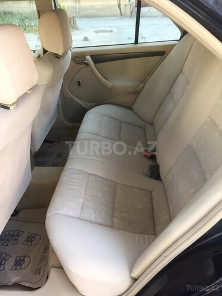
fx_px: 248
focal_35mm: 29
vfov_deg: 61.7
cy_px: 148
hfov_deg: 48.2
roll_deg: +1.8
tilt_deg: -30.7
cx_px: 111
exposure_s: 1/33
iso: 40
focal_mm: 4.15
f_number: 2.2
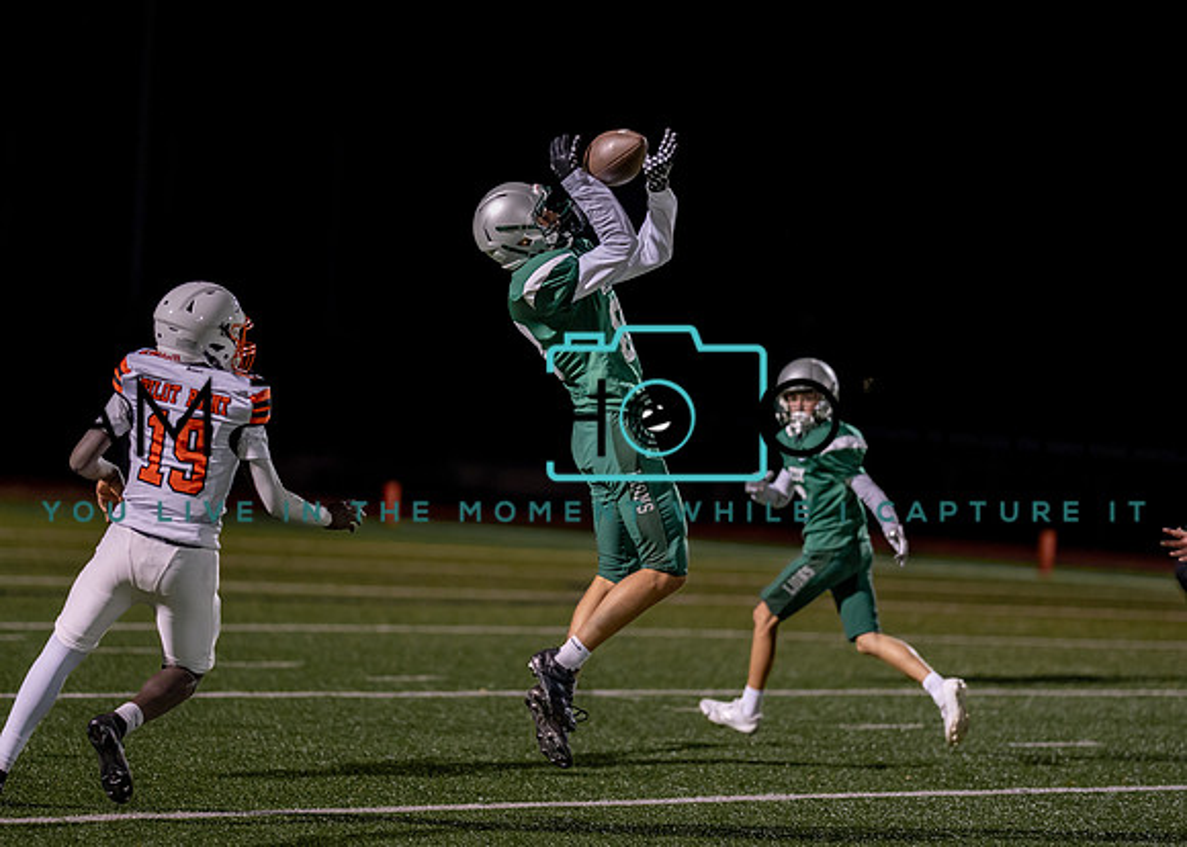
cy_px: 414
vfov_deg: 8.1
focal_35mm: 177
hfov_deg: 11.4
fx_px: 5955
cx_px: 557
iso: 1600
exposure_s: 1/1250
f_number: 1.8
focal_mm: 135
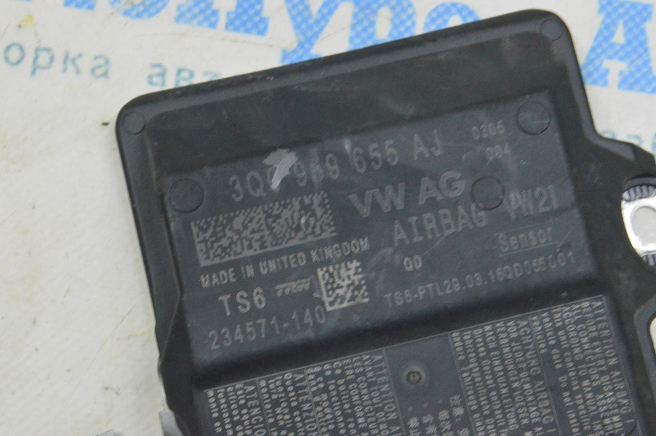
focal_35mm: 82
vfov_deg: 16.5
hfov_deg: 24.6
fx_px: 1502
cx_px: 328
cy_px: 218
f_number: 20
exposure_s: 1/15
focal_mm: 55
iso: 6400
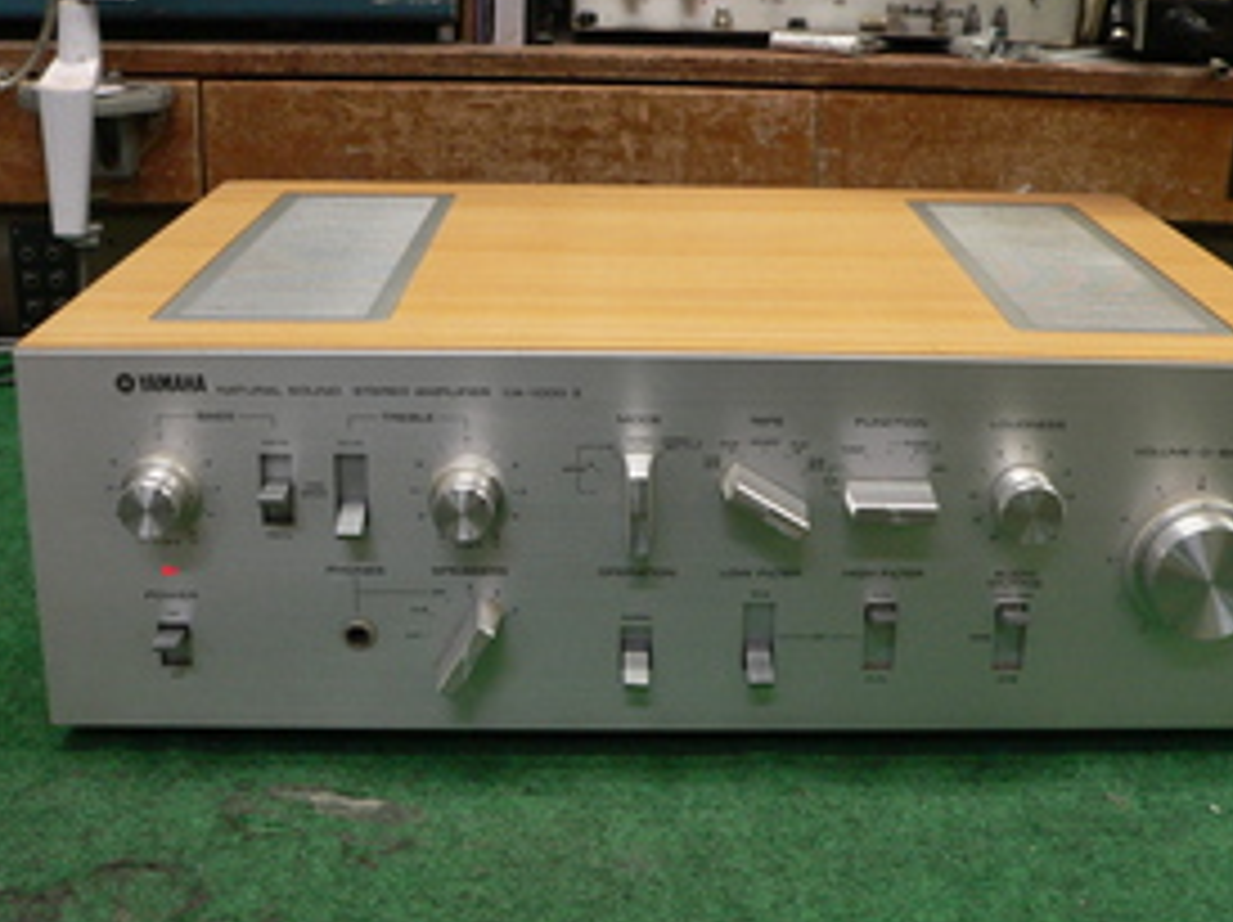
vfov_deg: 29.1
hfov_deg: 38.1
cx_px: 738
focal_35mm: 50
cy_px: 497
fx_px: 1779
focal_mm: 6
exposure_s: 1/25
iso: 200
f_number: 2.8
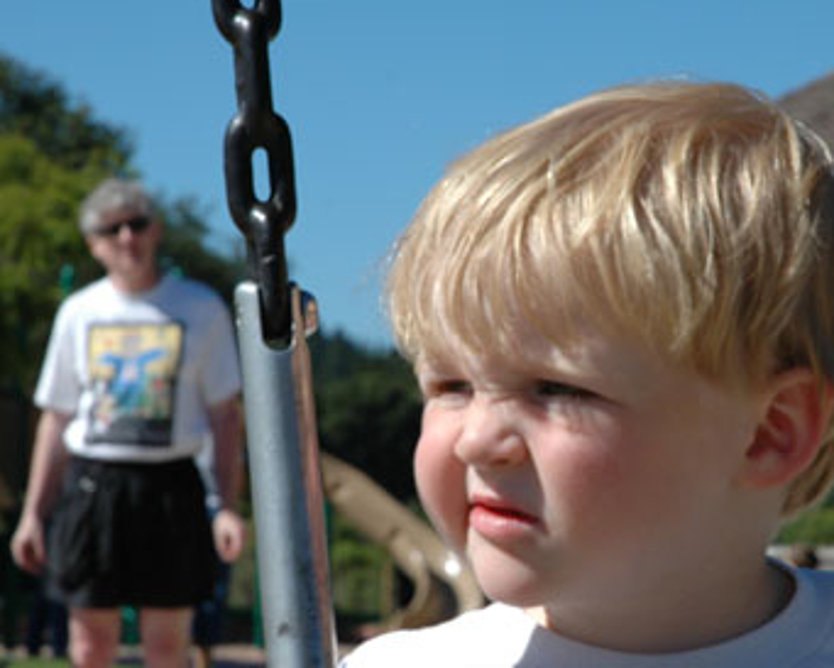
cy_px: 373
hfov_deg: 11.1
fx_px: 4271
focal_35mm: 173
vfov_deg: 8.9
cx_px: 533
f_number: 9
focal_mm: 70
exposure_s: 1/320
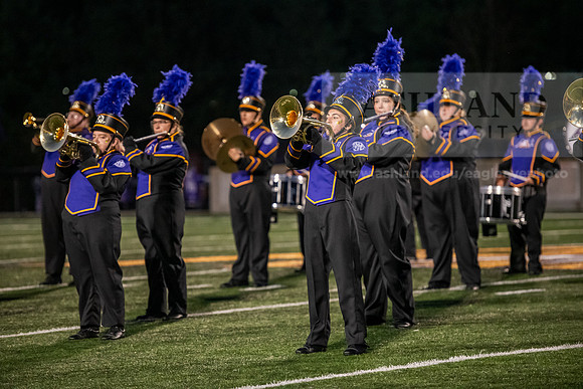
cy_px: 194
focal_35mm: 180
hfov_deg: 11.4
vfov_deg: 7.6
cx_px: 292
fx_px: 2916
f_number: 3.2
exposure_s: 1/640
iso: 4000
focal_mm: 180
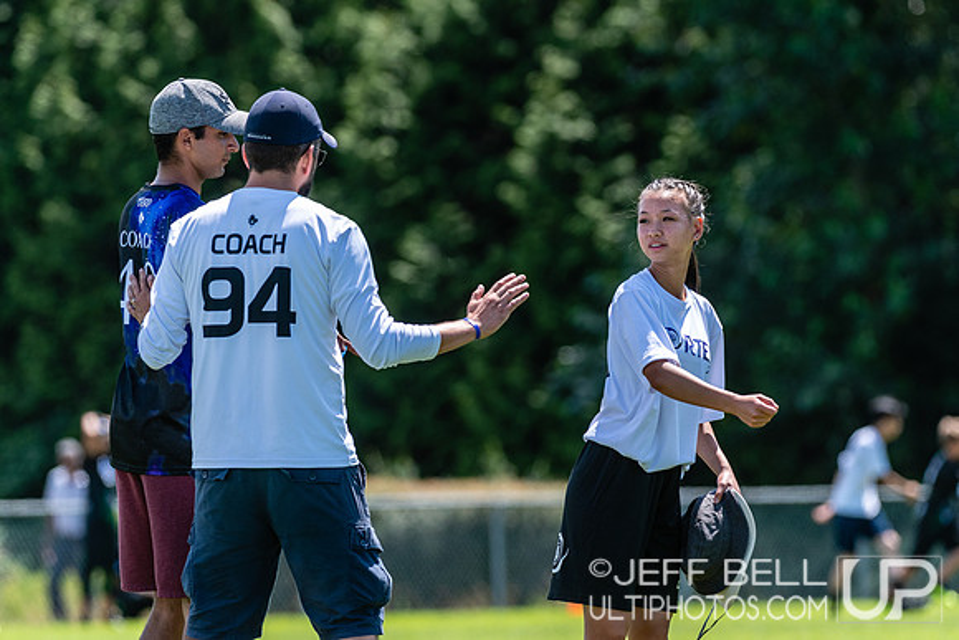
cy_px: 320
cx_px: 480
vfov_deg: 3.2
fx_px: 11590
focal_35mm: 435
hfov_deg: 4.7
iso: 400
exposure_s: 1/1600
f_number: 4
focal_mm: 290
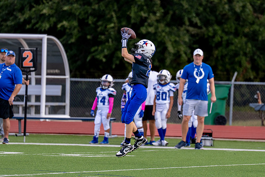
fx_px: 2904
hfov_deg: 5.2
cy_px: 90
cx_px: 158
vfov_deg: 3.5
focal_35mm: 394
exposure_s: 1/2500
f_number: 2.8
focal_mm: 200
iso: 320
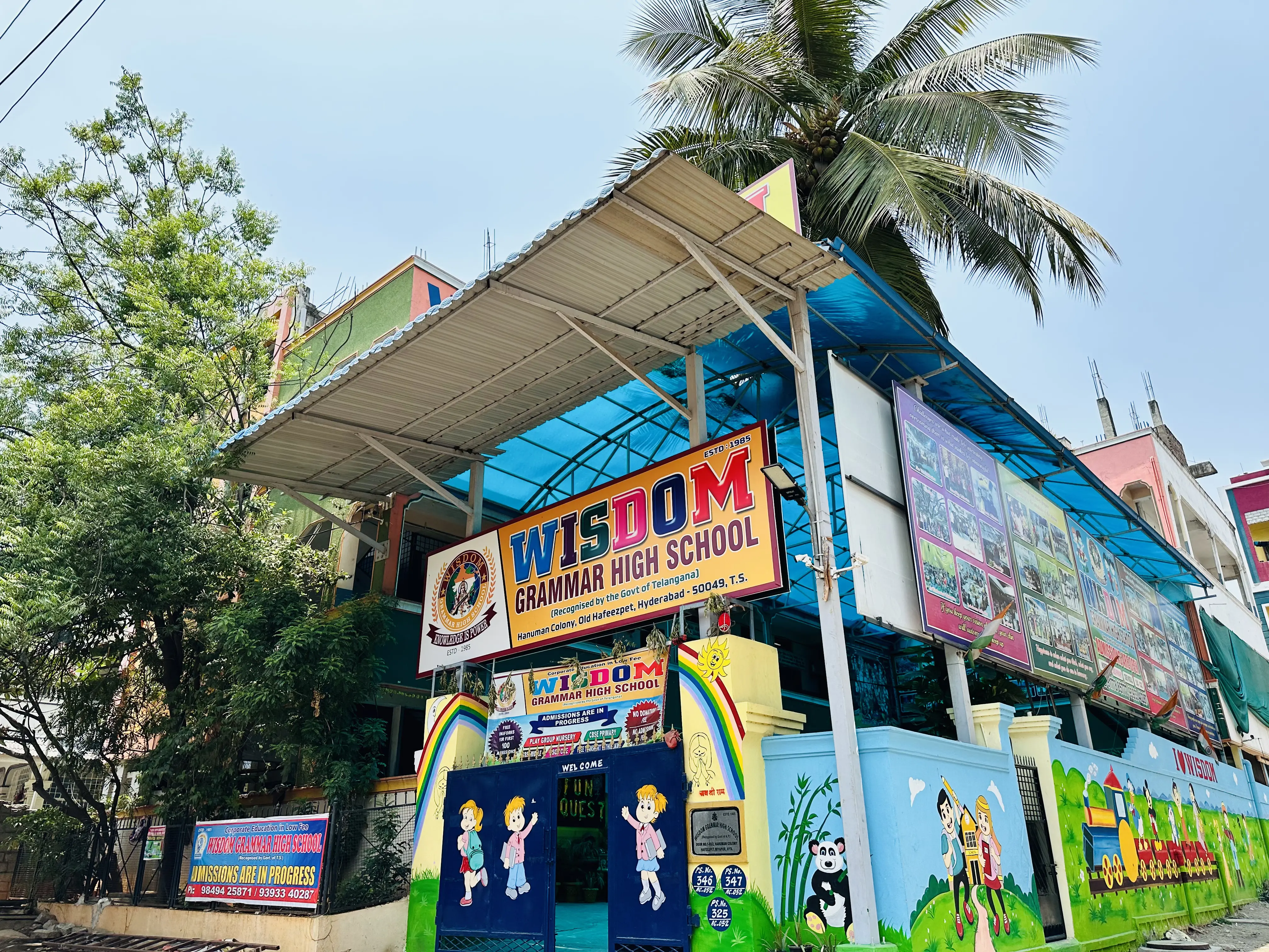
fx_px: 880
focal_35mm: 24
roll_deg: -0.1
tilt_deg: +23.3
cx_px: 634
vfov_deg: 56.8
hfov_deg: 71.6
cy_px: 476
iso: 80
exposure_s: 1/3247
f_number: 1.78
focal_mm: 6.86
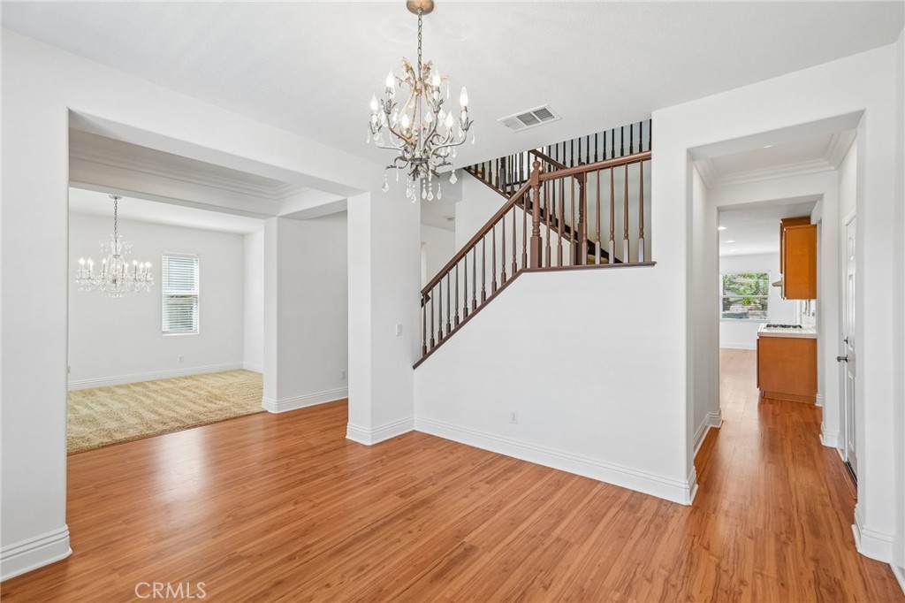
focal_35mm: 16
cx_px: 452
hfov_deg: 96.8
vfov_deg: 73.7
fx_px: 402
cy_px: 302
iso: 320
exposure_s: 1/20
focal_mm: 16
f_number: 8
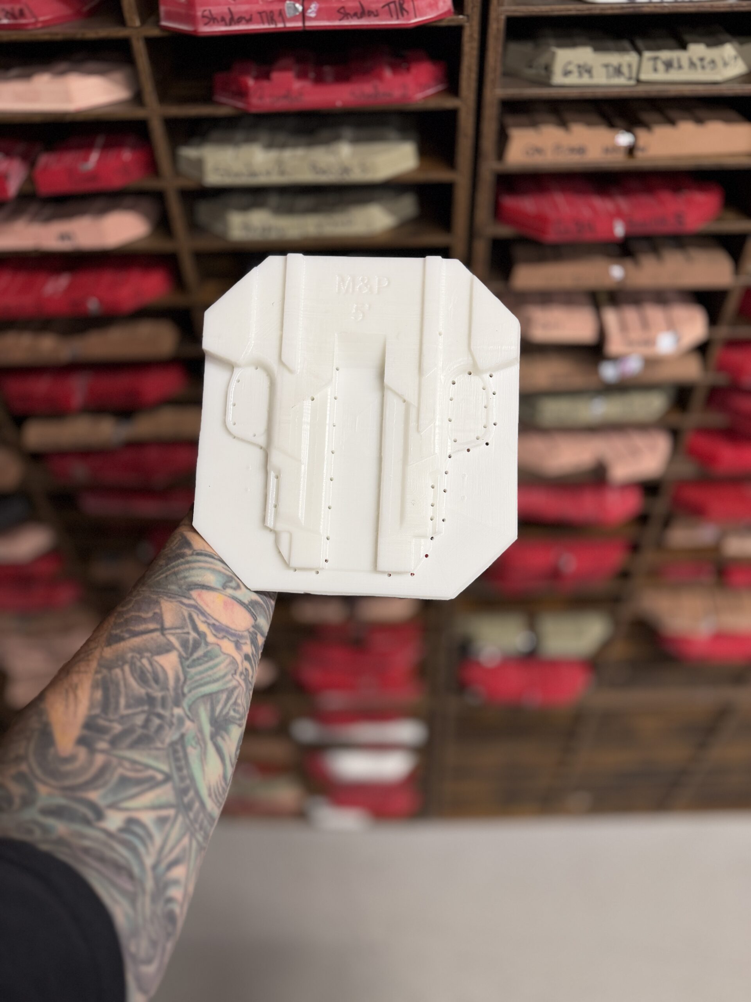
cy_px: 501
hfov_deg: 56.8
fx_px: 694
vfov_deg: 71.6
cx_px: 376
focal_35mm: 24
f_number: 1.78
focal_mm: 6.76
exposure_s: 1/120
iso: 200
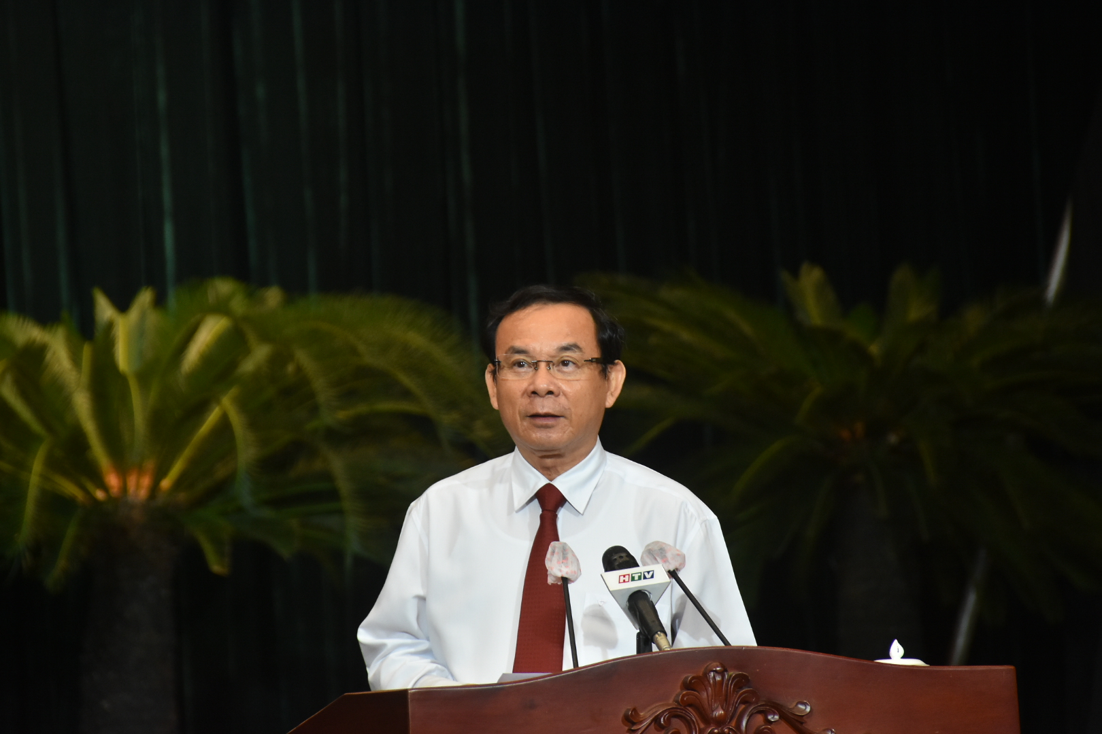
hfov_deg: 6.9
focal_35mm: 300
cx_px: 551
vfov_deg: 4.6
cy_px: 367
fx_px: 9183
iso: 1400
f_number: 5.6
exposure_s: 1/200
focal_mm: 200
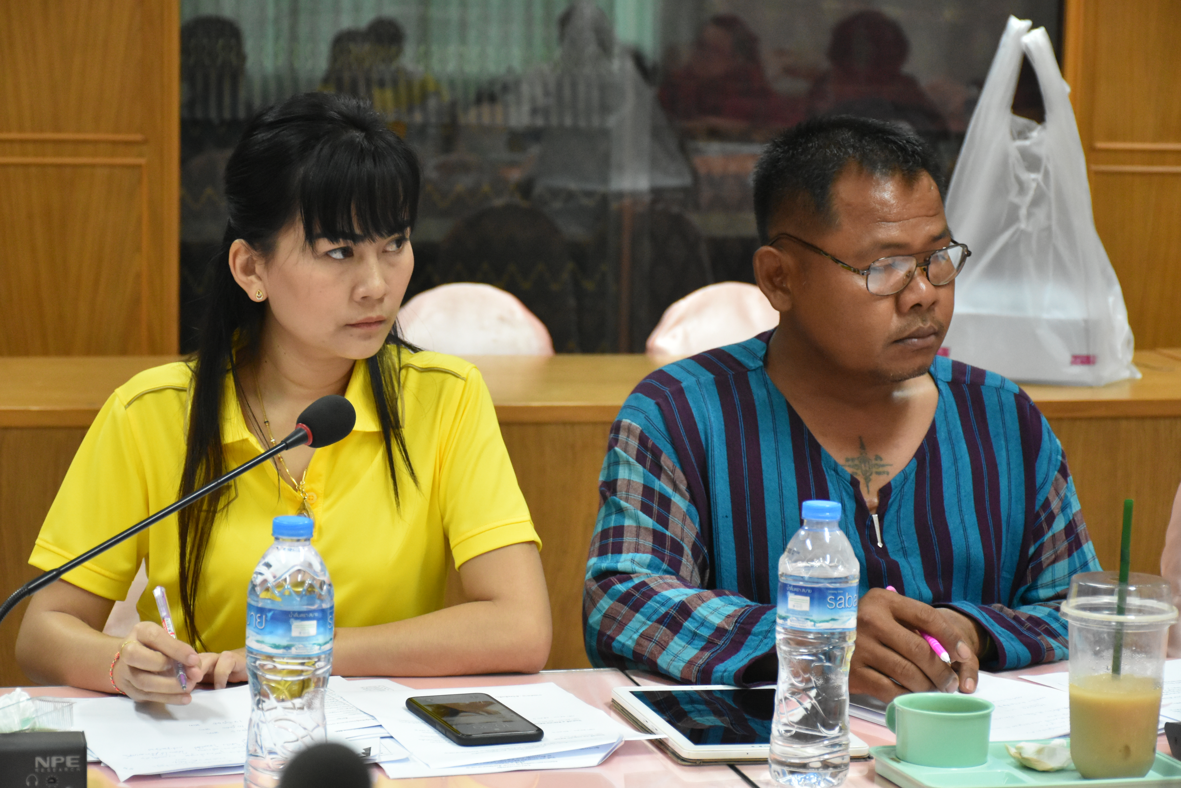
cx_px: 590
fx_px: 3247
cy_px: 394
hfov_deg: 20.6
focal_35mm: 99
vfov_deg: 13.8
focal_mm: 66
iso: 3200
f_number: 5
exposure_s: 1/125
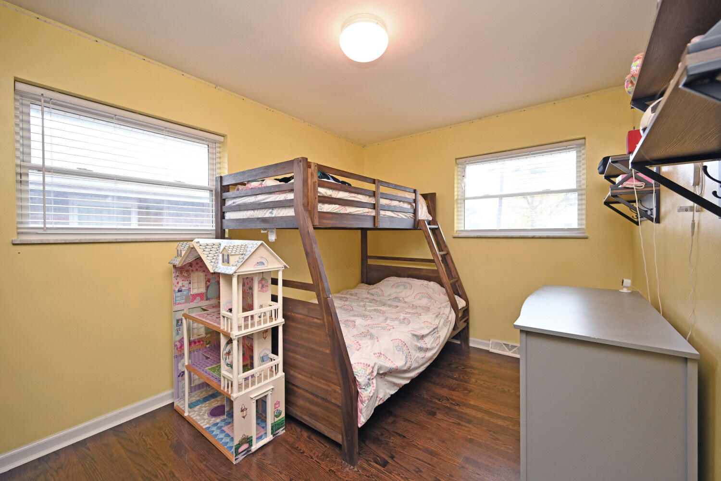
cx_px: 360
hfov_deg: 104.3
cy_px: 240
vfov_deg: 81.2
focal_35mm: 14
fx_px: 280
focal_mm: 14
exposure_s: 1/60
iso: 450
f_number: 4
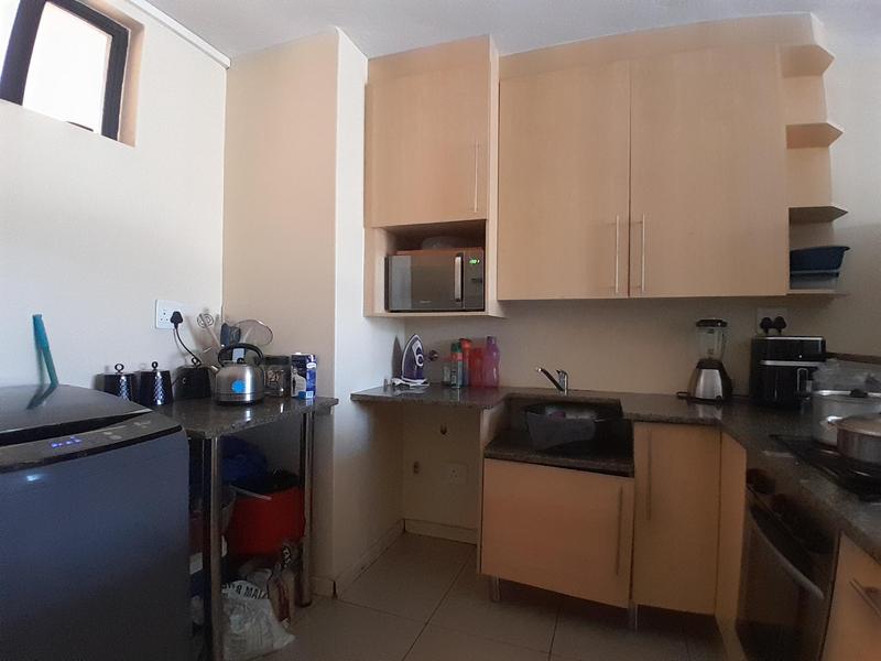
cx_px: 440
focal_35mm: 17
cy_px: 330
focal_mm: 1.46
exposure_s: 1/20
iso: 500
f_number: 2.2
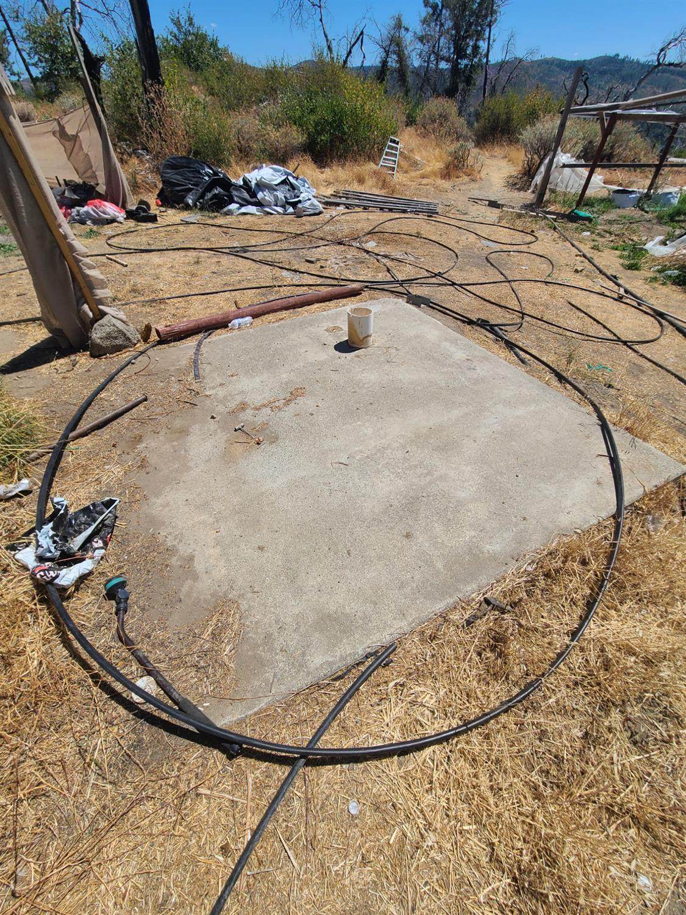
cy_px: 458
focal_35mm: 13
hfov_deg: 89.9
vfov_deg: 106.2
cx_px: 343
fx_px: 344
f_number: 2.2
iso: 50
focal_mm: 2.2
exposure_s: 1/2572
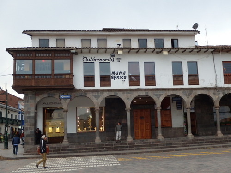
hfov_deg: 43.9
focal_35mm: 43
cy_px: 86
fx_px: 287
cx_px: 116
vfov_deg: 33.6
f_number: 4.8
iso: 250
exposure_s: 1/40
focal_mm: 7.7
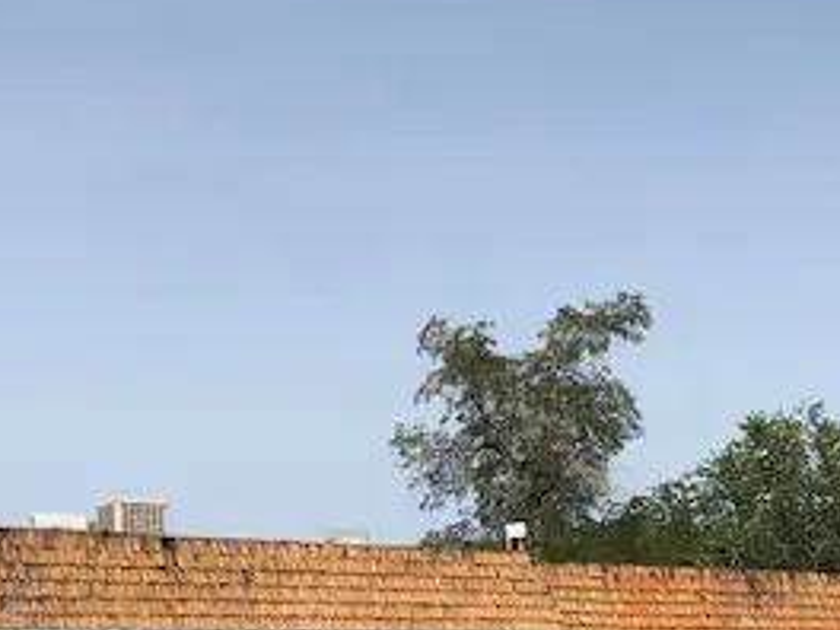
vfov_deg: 20.7
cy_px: 665
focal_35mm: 68
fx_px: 1650
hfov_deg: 28.5
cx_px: 493
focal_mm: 3.99
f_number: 1.8
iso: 25
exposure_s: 1/2857
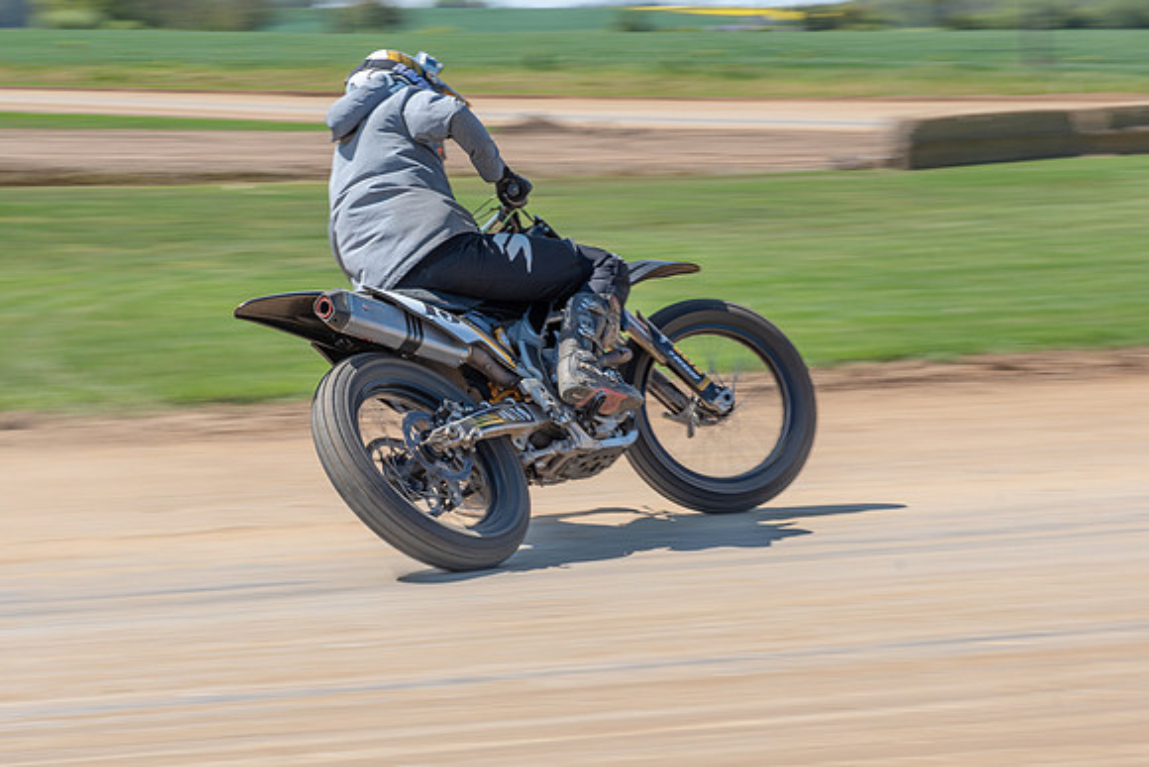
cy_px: 491
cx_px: 472
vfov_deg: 15.2
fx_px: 2863
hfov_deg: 22.7
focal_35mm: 90
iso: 100
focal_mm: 70
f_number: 8
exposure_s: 1/160
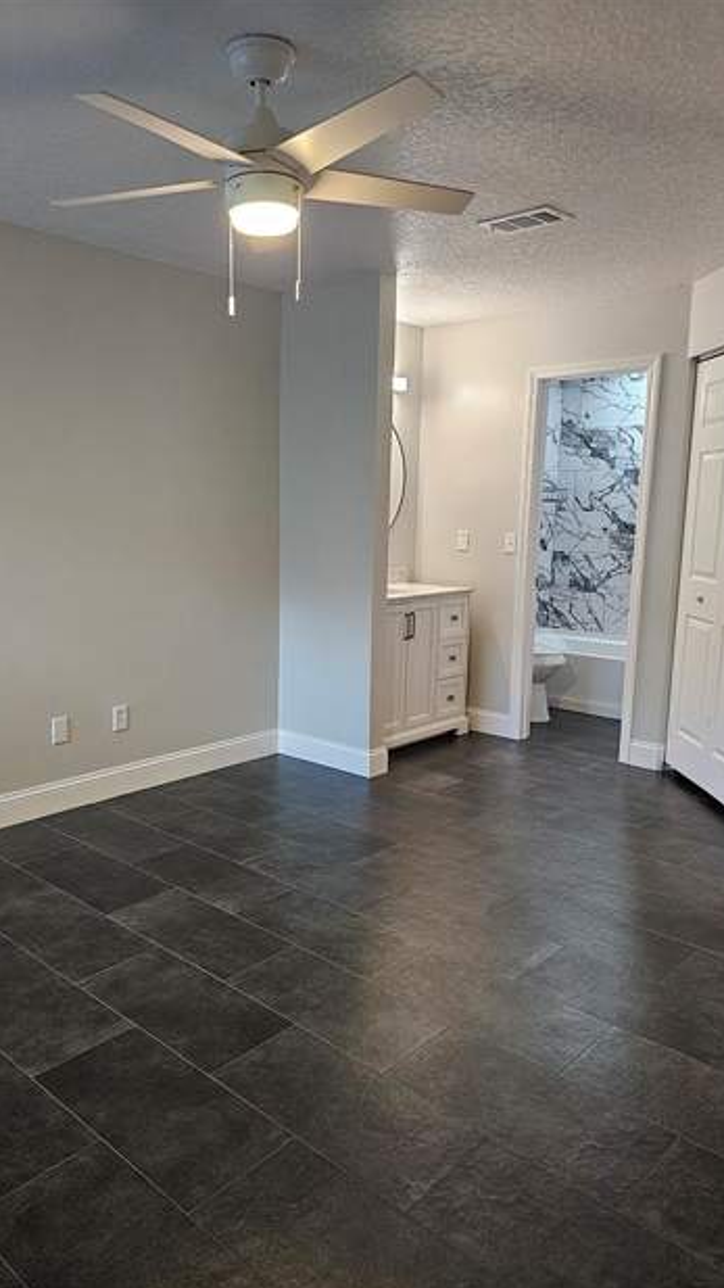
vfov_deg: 71.9
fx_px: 887
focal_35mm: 26
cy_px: 662
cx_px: 313
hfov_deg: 44.3
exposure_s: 1/120
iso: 320
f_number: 1.7
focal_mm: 6.3
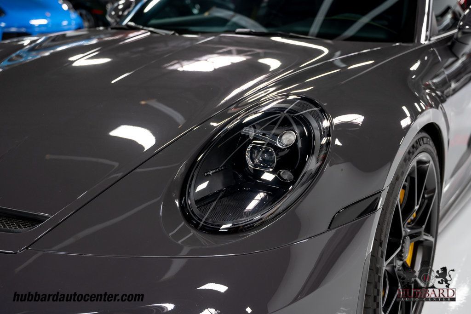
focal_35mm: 44
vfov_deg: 30.5
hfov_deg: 44.5
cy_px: 157
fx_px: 576
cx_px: 236
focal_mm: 44
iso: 800
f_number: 4
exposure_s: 1/60
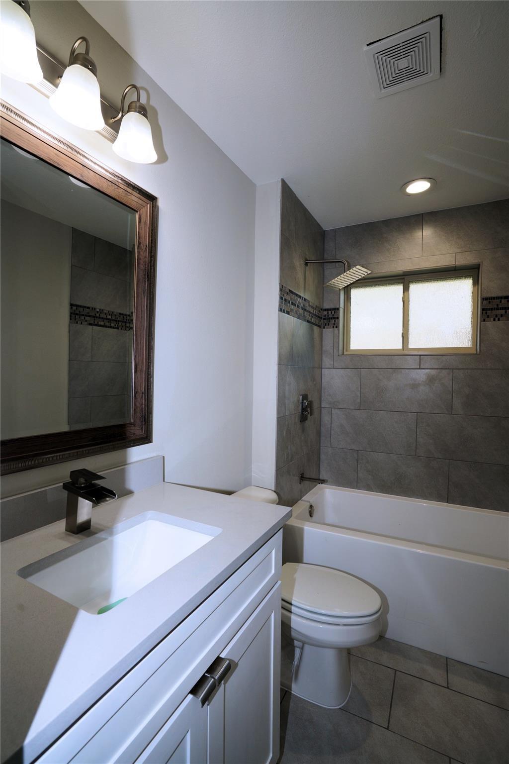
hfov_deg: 73.7
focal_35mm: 16
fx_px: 339
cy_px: 382
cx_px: 254
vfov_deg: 96.7
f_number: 8
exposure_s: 1/60
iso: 400
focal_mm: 16
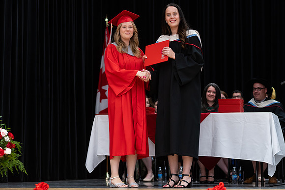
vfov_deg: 12.2
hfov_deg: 18.3
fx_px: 886
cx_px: 142
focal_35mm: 112
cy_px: 88
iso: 1000
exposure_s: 1/200
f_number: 2.8
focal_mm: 85
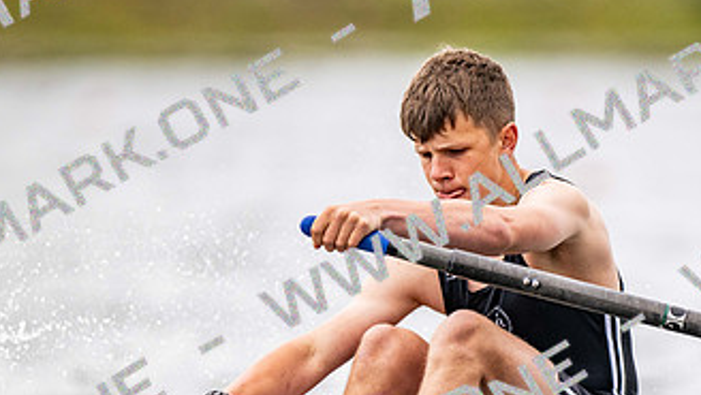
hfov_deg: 1.9
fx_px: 20664
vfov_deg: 1.1
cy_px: 334
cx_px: 524
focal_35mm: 1111
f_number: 4
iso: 640
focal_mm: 600
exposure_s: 1/2500
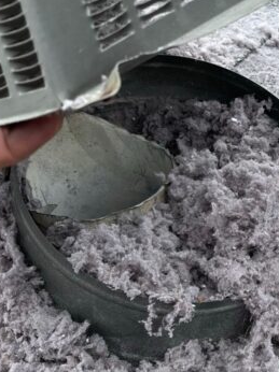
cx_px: 295
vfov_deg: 25.4
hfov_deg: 18.5
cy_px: 184
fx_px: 829
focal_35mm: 77
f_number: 1.6
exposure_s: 1/692
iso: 32
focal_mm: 5.1
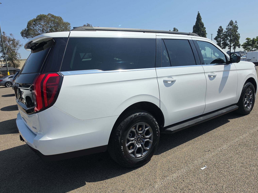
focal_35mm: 24
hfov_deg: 71.6
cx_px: 133
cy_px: 97
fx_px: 179
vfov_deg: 56.8
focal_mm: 6.5
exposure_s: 1/1024
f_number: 1.4
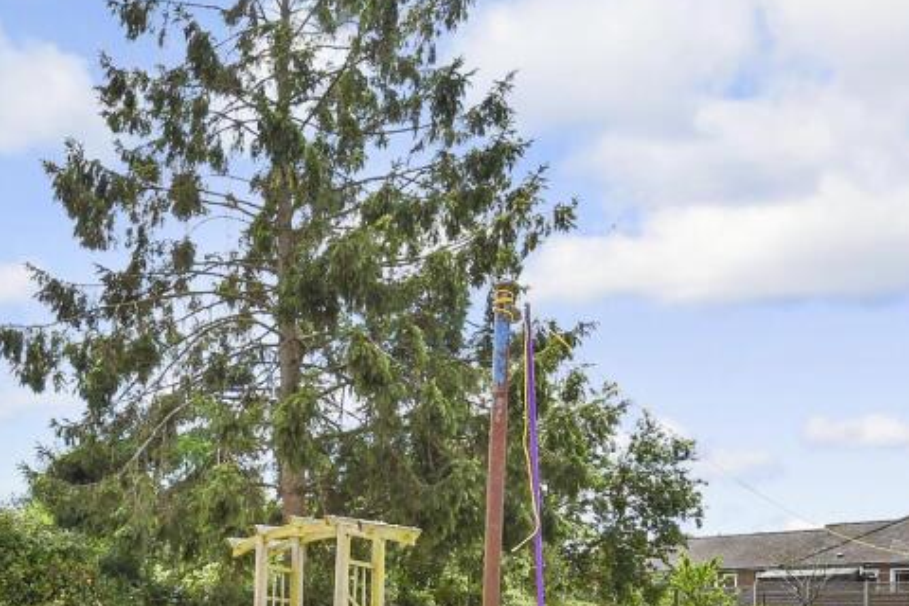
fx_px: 808
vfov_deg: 36.4
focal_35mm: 32
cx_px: 148
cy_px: 626
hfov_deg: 53.7
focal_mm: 10
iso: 320
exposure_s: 1/1000
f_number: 8
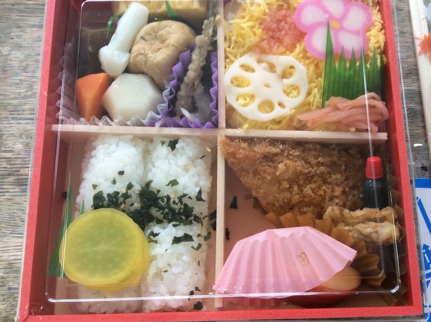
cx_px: 255
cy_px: 153
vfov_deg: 35.9
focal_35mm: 40
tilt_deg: -72.8
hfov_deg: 46.6
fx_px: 497
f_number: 2.4
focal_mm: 3.3
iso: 50
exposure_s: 1/24
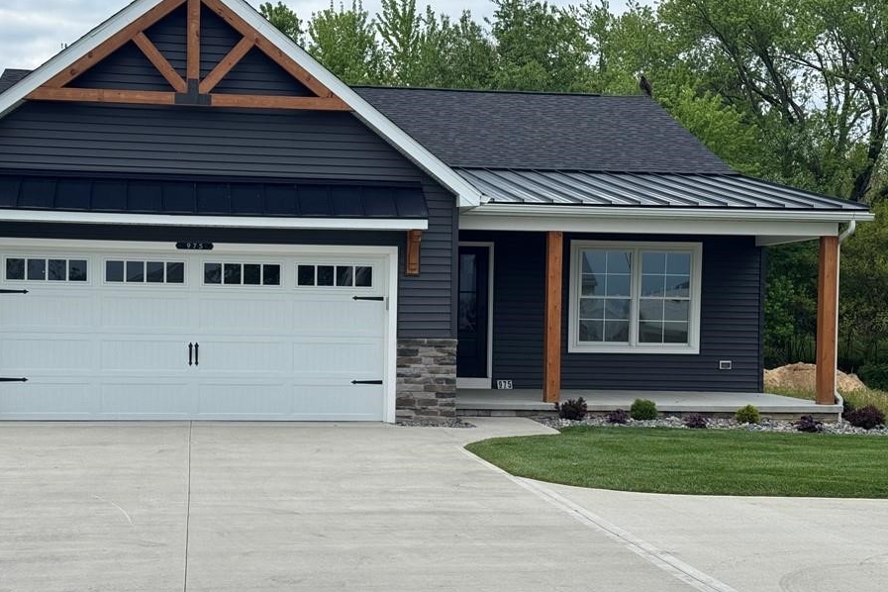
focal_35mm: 57
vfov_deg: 23.8
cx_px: 397
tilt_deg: -1.0
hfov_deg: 35.0
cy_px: 334
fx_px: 1406
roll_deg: -1.2
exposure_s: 1/2110
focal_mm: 6.76
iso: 64
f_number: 1.78
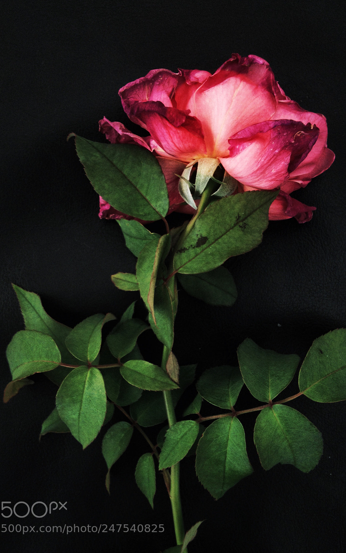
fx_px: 573
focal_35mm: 38
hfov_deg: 33.5
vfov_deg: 51.5
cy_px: 273
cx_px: 192
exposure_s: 1/20
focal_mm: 4.28
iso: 80
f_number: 2.4
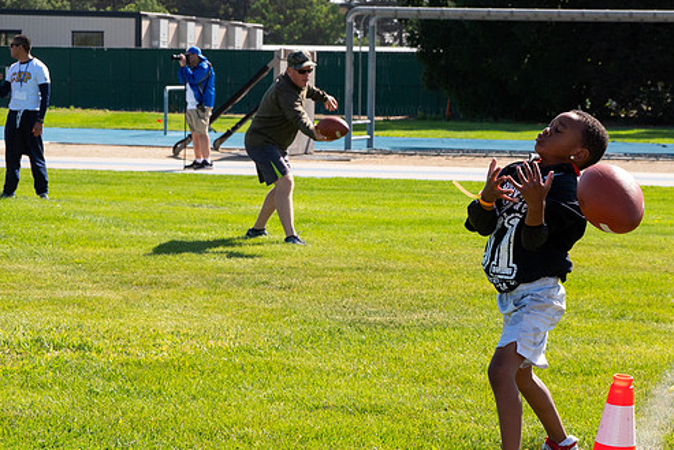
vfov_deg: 12.8
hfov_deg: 19.1
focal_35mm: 107
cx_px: 388
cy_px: 250
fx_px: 2004
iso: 320
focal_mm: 33.33
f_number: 4
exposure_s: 1/1600
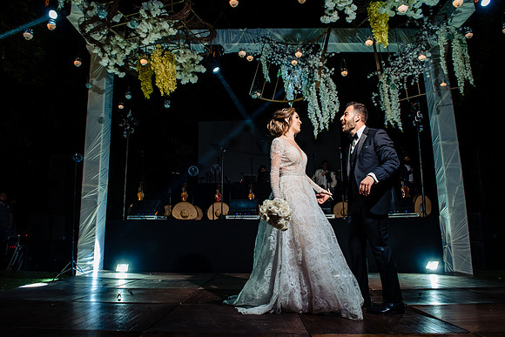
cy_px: 168
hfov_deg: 70.7
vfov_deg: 50.7
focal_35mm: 25
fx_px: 356
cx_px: 252
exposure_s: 1/60
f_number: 7.1
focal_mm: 24
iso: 2000
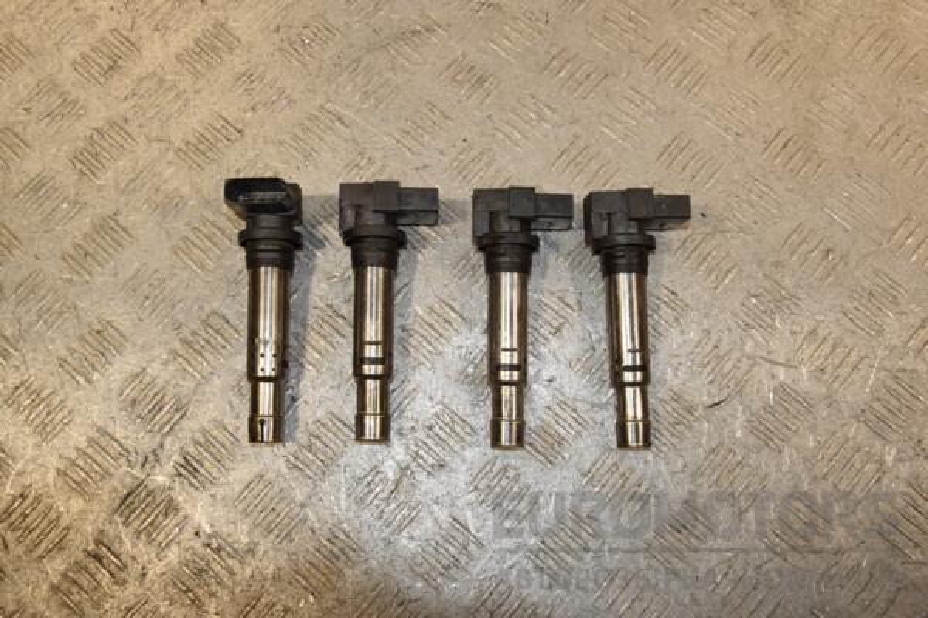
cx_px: 464
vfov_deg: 36.9
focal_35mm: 36
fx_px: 928
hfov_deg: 53.1
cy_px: 309
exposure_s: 1/200
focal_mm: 24
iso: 800
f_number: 8
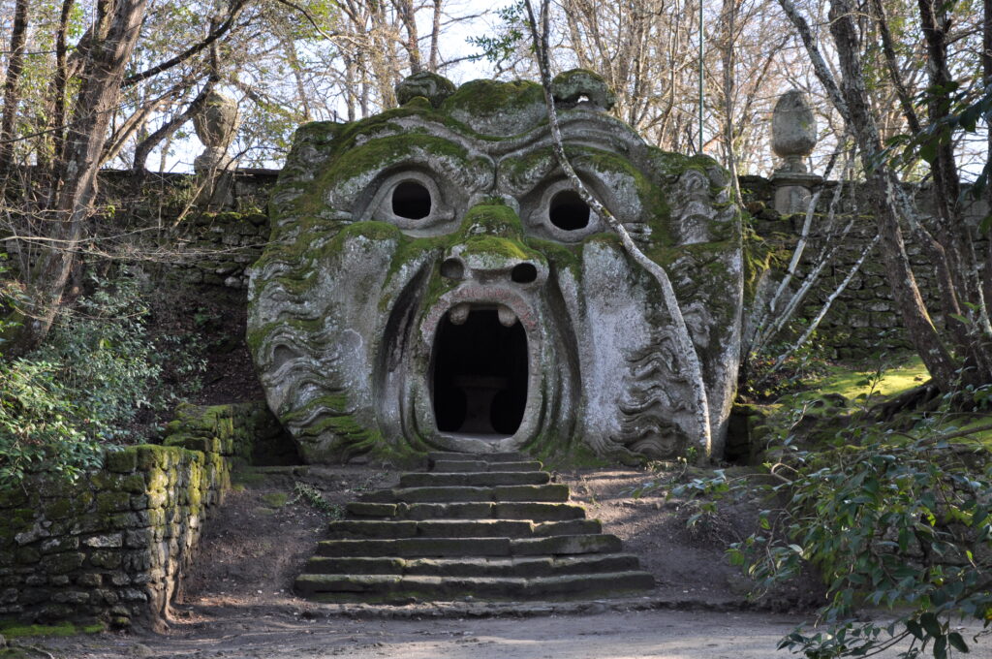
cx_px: 496
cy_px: 330
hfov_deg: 37.9
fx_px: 1445
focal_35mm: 52
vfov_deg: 25.7
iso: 200
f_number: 4.5
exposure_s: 1/125
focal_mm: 35
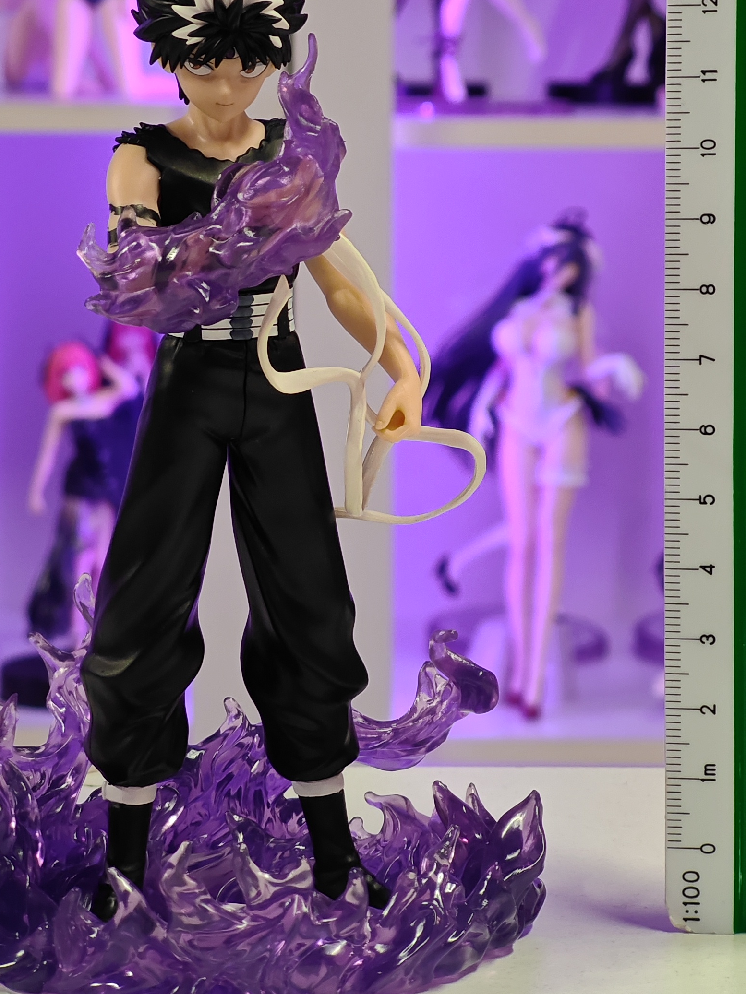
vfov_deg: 15.6
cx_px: 335
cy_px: 352
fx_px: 3621
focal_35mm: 126
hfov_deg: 11.8
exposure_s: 1/25
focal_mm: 7.48
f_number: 2.4
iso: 800
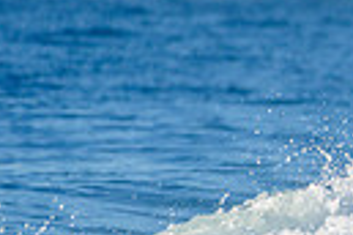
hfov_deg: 0.9
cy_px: 225
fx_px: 22041
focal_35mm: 2248
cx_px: 772
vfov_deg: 0.6
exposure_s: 1/2000
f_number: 5.6
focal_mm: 500
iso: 360
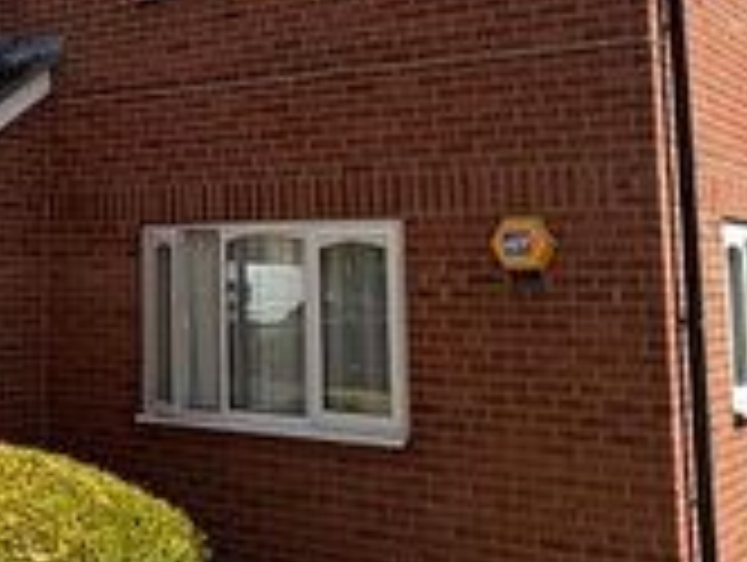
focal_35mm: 59
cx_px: 50
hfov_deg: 30.9
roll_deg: -0.3
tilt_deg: +8.6
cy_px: 106
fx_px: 1275
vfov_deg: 24.4
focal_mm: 2.22
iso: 64
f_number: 2.2
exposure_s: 1/821
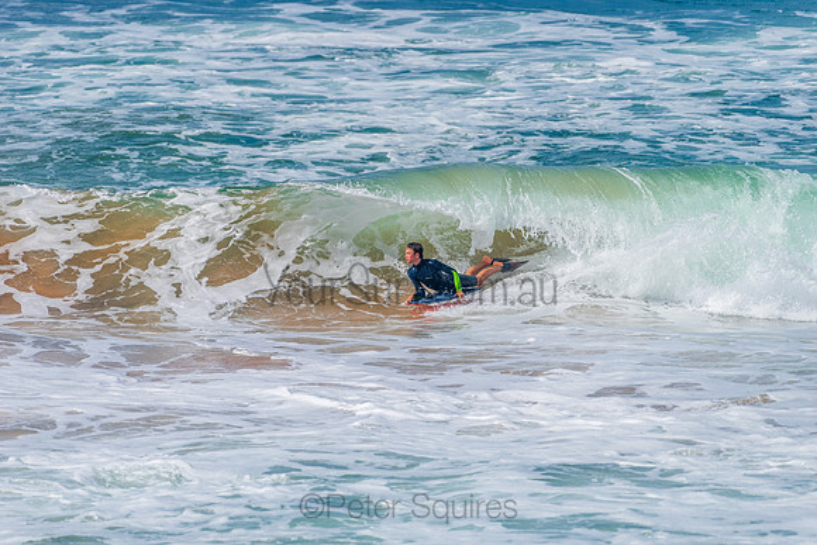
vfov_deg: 2.8
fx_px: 11349
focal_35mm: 500
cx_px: 408
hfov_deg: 4.1
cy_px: 272
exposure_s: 1/2000
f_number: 5.6
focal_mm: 500
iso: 140
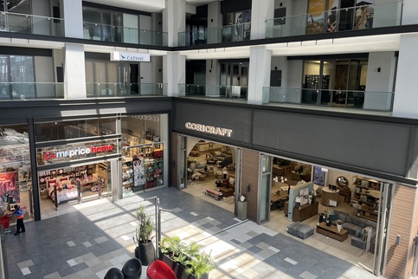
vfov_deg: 46.4
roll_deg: -0.7
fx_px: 325
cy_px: 131
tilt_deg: -10.6
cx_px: 212
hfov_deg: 65.5
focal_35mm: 28
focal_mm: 5.1
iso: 50
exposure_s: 1/211
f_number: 1.6
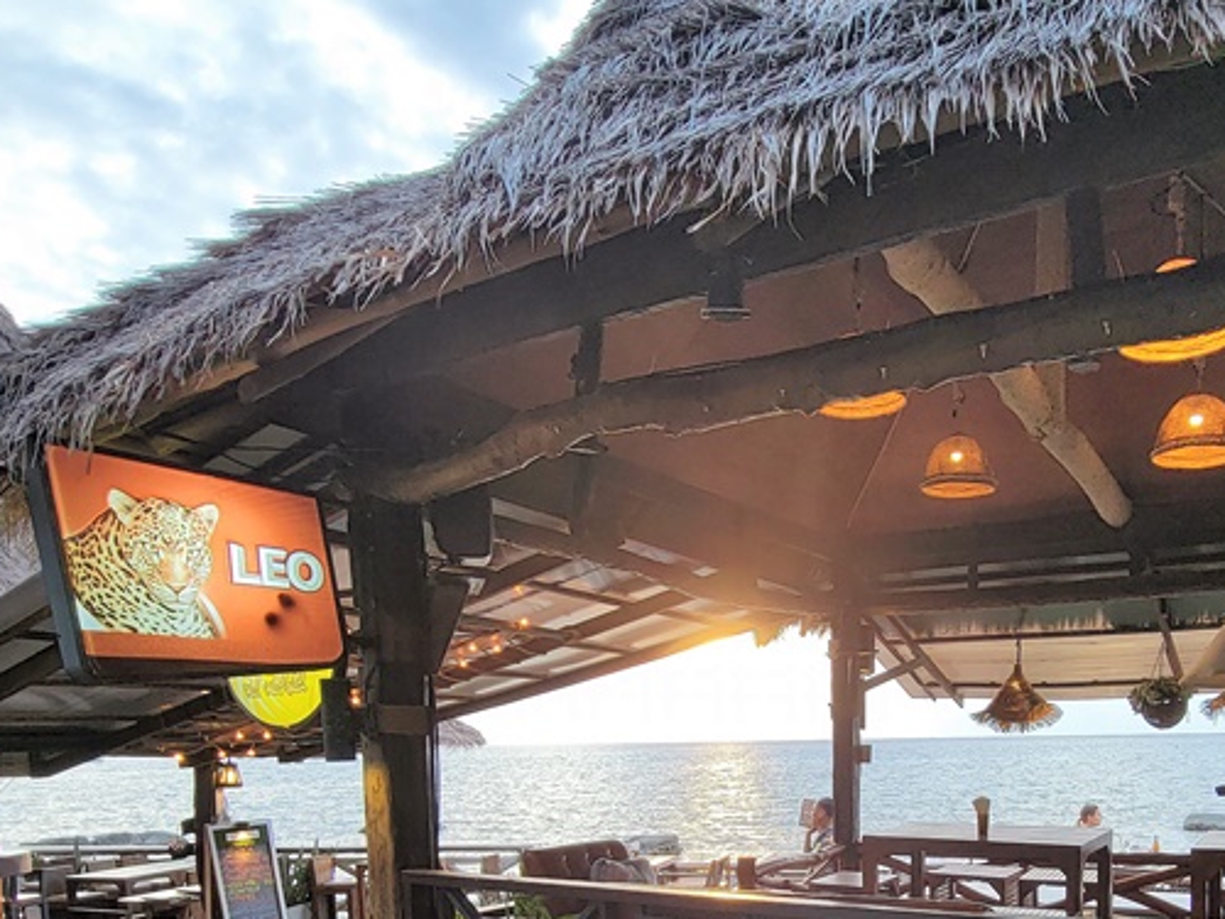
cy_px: 828
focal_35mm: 26
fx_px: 920
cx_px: 796
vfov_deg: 47.6
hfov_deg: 65.9
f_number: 2.2
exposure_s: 1/120
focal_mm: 2.2
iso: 80
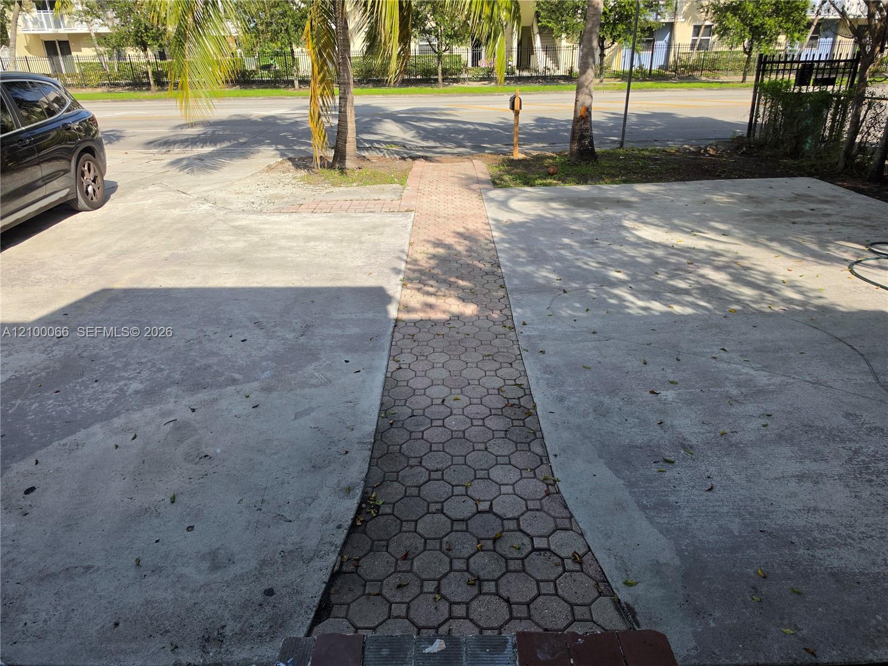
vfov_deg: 58.9
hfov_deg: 73.9
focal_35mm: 23
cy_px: 333
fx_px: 590
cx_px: 444
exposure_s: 1/5294
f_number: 1.4
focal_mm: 6.5
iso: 64
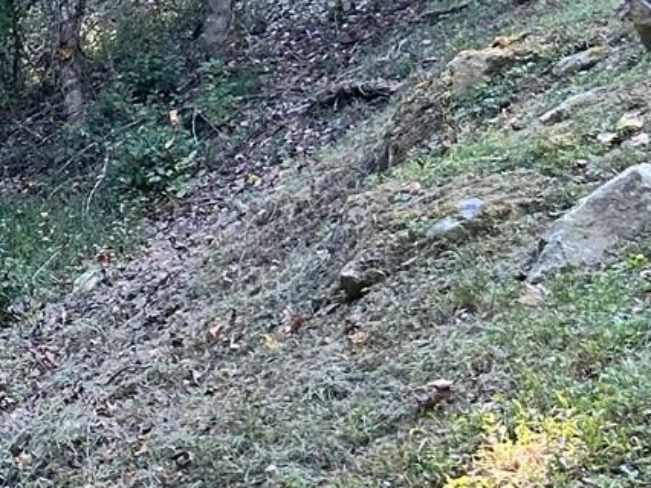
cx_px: -492
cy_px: 407
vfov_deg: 11.8
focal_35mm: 125
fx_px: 2349
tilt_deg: -11.6
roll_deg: +1.1
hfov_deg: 14.1
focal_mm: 5.7
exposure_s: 1/121
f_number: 1.5
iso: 100
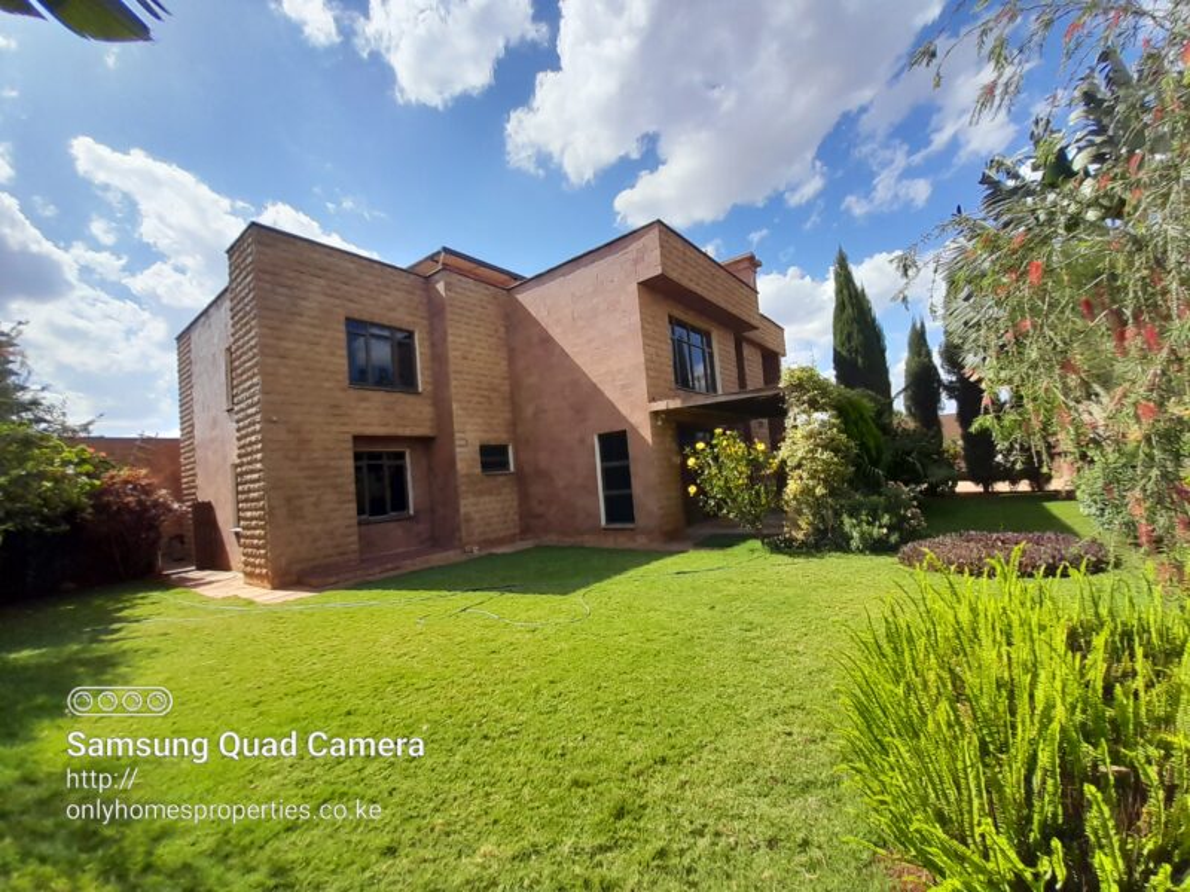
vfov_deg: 89.9
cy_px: 446
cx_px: 595
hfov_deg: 106.2
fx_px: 447
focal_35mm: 13
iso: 40
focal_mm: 1.13
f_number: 2.2
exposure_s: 1/1190
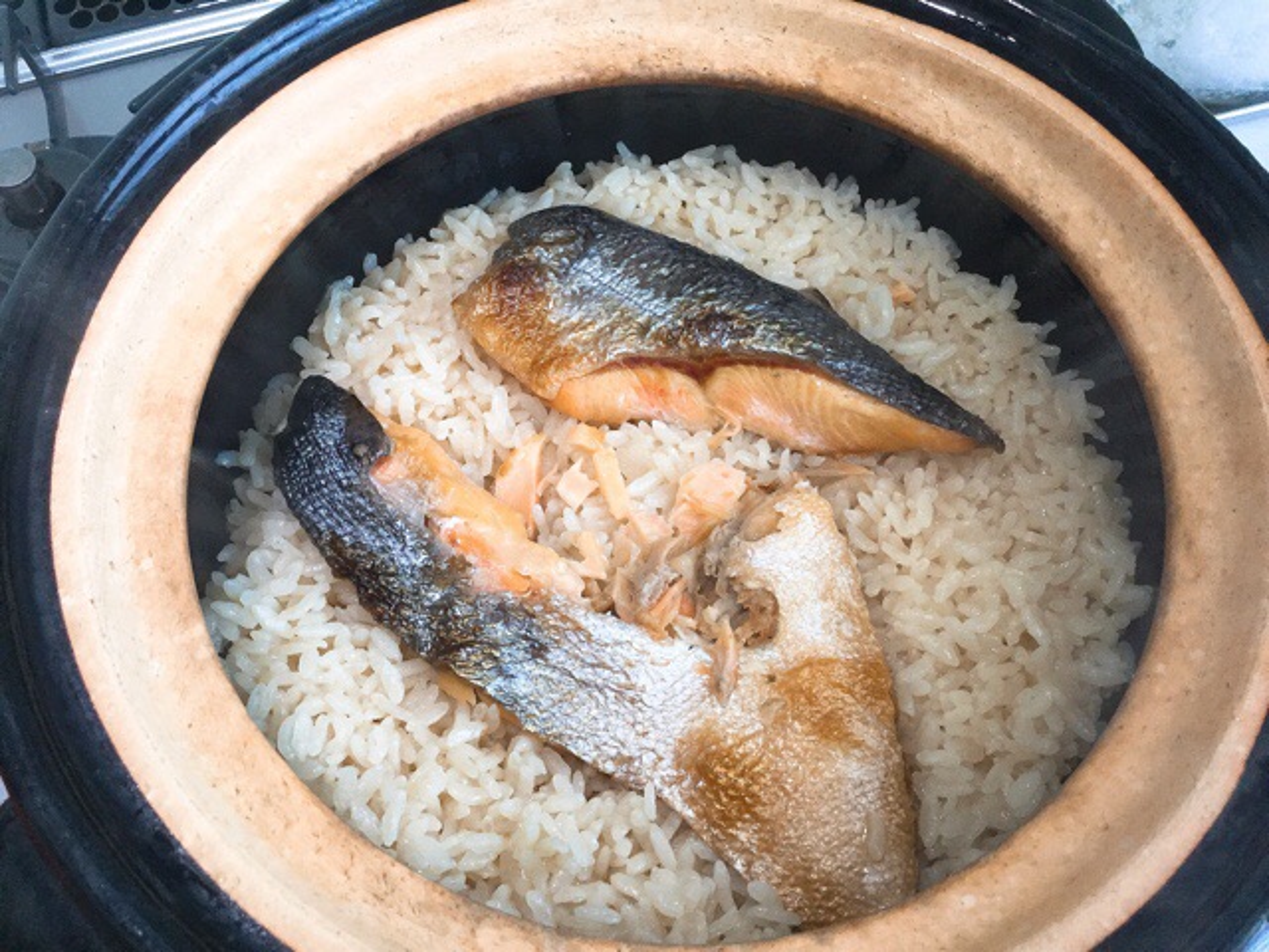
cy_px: 476
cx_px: 634
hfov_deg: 58.4
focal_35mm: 31
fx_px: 1136
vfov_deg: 45.4
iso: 80
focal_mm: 3.3
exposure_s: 1/30
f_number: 2.4
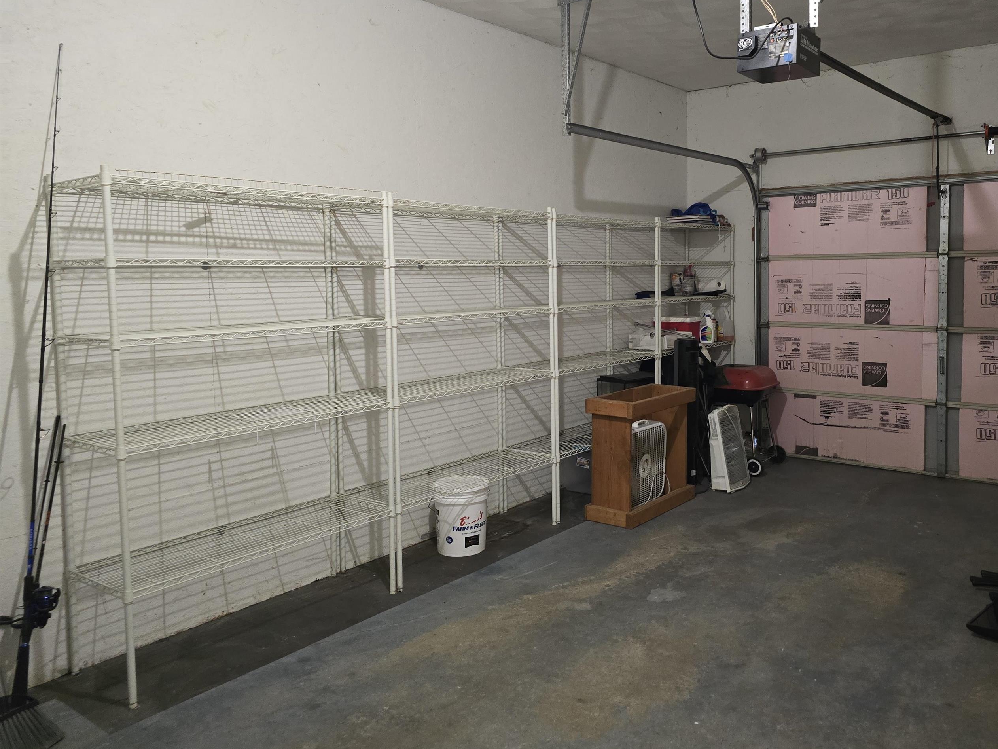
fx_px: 807
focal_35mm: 28
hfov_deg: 62.8
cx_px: 607
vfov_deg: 49.7
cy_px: 332
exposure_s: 1/60
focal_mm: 6.3
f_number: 1.7
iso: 1600
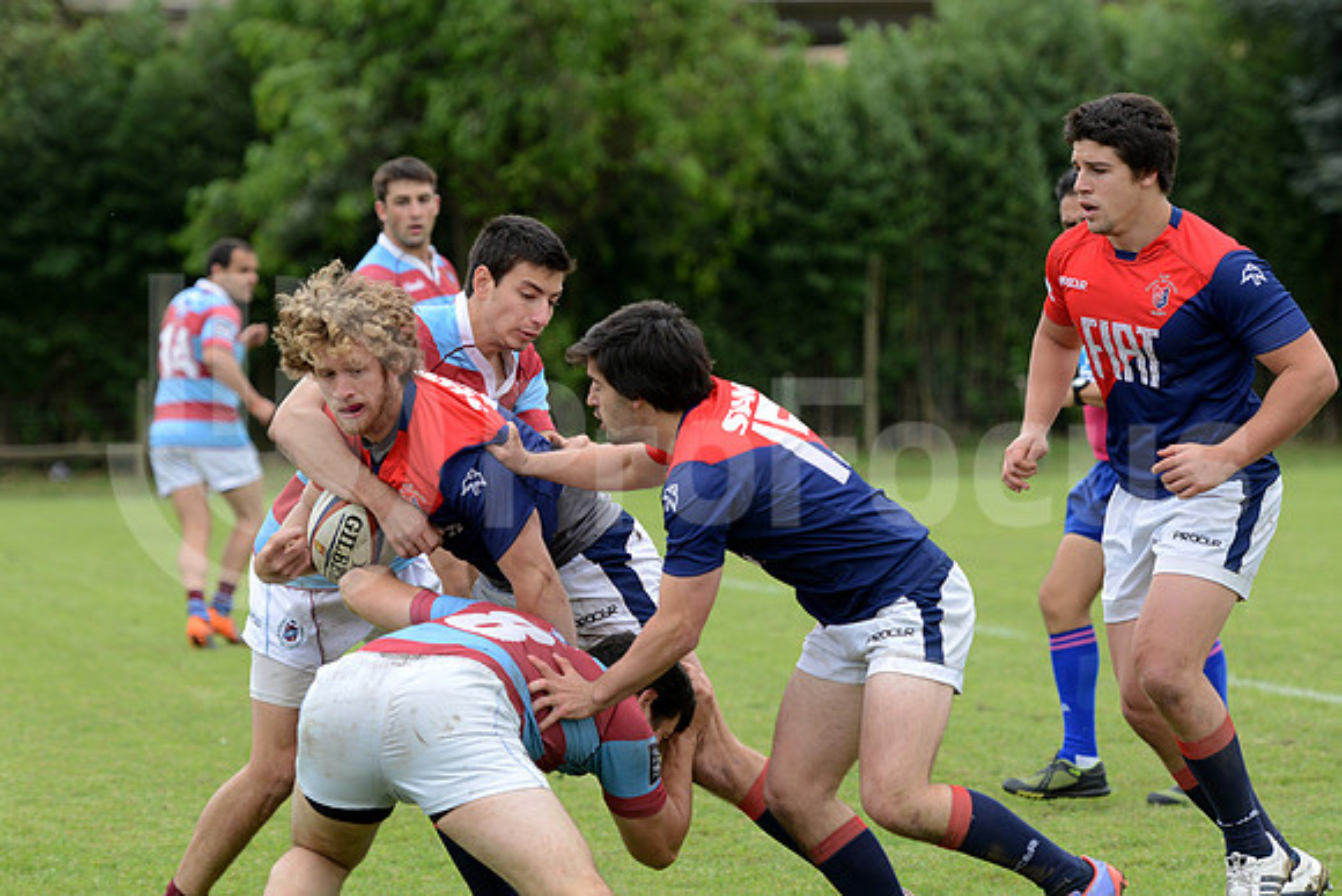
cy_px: 448
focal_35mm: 135
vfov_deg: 10.2
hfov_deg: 15.2
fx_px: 5033
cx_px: 671
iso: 400
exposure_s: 1/640
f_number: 4
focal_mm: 135
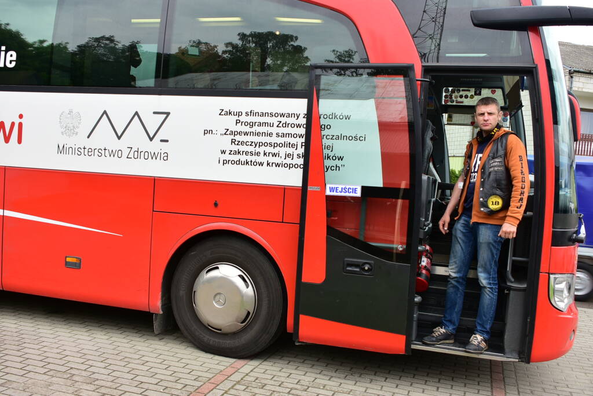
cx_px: 296
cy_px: 198
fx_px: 593
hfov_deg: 53.1
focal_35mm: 36
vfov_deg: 36.9
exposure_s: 1/125
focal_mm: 24
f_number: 5.6
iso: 100
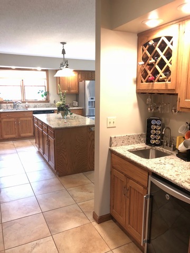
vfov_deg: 63.4
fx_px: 205
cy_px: 126
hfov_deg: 49.7
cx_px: 95
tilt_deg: -10.8
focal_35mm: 28
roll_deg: +0.7
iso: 80
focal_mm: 4
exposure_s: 1/15
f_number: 1.8
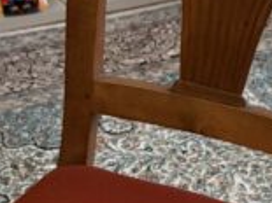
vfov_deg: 22.6
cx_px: 125
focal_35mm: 62
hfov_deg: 31.2
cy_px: 210
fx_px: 487
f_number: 1.78
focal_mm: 6.76
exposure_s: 1/25
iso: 800
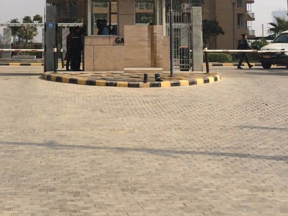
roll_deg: +0.8
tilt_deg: +6.5
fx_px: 707
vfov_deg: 16.8
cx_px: 85
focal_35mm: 85
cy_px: -23
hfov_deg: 22.9
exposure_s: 1/2283
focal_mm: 4.15
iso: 32
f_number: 2.2
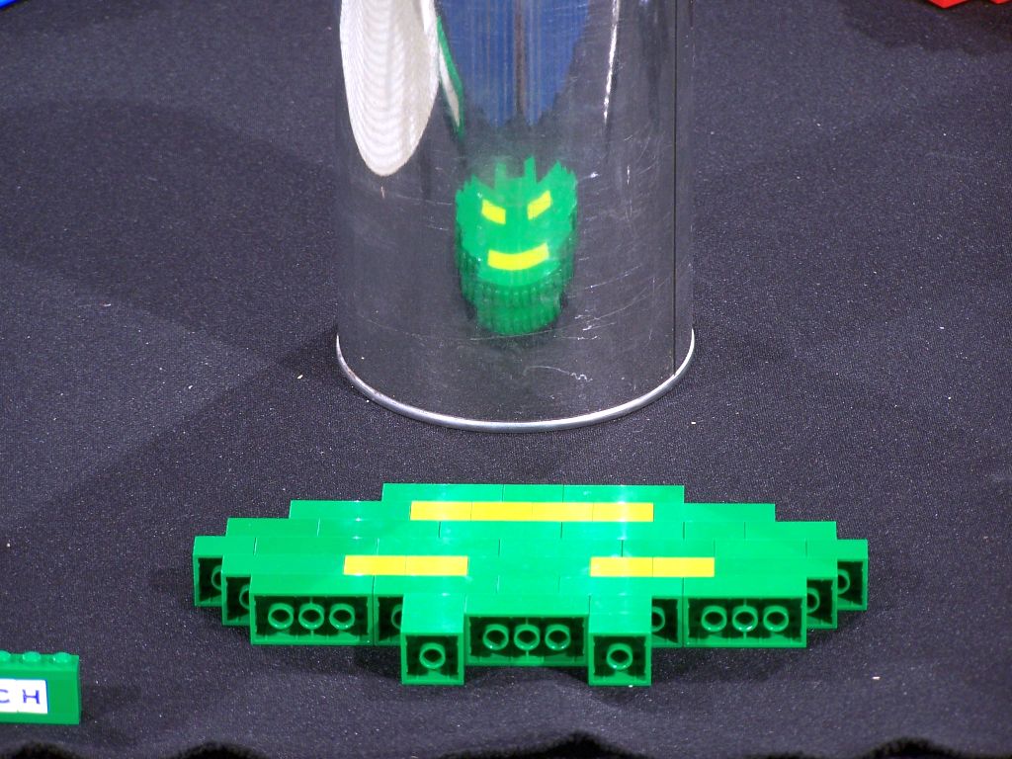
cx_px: 506
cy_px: 380
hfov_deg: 9.5
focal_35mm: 209
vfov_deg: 7.1
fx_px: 6110
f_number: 3.2
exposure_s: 1/2
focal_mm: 34.6
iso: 80
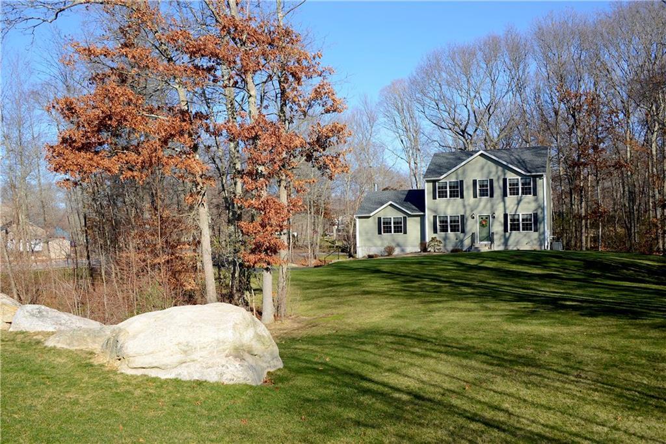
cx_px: 333
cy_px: 222
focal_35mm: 34
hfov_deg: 55.8
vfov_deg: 38.9
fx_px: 629
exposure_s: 1/160
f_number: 13
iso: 250
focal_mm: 34
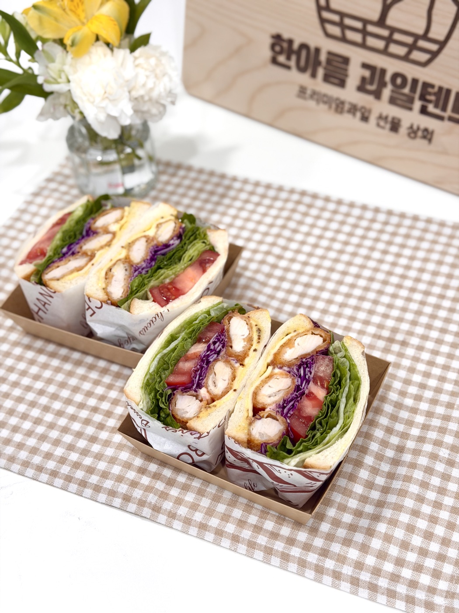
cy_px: 306
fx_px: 849
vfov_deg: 39.7
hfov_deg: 30.3
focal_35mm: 48
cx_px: 230
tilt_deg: -48.8
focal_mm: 6.76
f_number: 1.78
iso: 100
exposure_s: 1/120
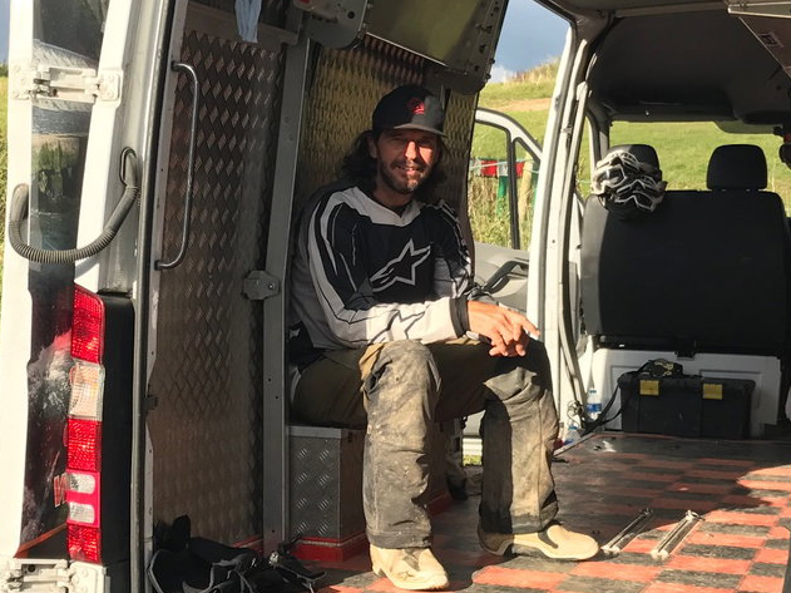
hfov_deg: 27.2
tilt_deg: +0.8
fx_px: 1622
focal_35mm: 71
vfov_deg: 20.7
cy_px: 280
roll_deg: -1.1
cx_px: 243
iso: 20
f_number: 1.8
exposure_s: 1/656
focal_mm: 3.99
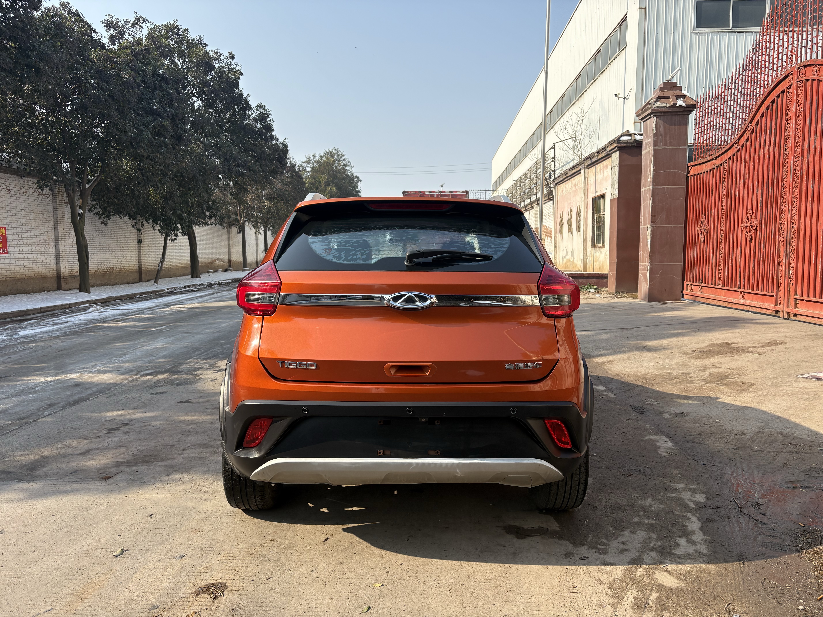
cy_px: 308
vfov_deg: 53.1
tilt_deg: -5.5
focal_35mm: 26
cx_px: 412
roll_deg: +0.6
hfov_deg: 67.3
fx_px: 618
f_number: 1.6
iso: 50
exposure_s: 1/2141
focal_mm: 5.96
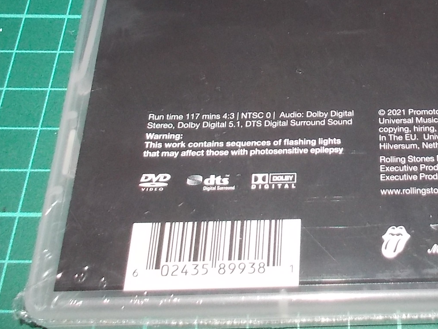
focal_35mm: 65
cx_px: 387
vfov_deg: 21.8
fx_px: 822
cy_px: 9
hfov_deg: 28.8
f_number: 3.3
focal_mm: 4.1
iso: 200
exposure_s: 1/30
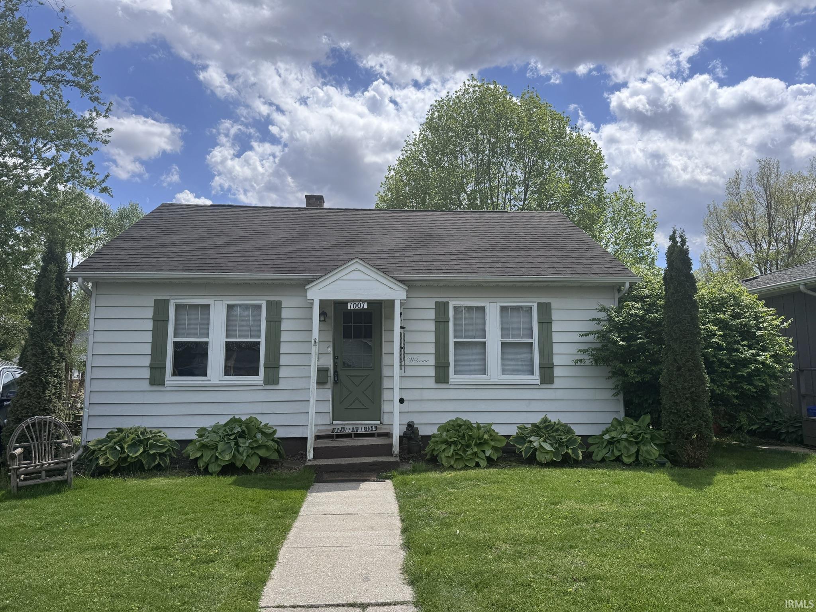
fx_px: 566
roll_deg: +0.5
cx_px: 408
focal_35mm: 24
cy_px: 306
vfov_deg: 56.8
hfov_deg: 71.6
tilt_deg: +6.5
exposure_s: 1/5814
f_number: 1.78
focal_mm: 6.76
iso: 80
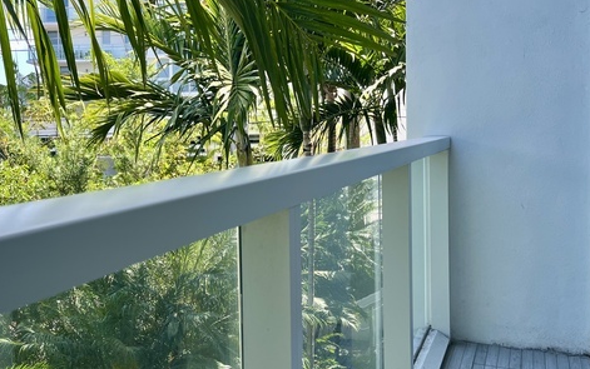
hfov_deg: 49.2
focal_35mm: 39
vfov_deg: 32.7
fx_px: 627
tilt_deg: -3.3
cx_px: 180
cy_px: 149
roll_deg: +1.5
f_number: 1.6
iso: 50
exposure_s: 1/450
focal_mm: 5.1
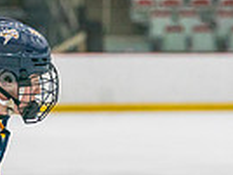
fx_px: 3115
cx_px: -31
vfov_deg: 3.2
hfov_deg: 4.3
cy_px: 261
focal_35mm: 462
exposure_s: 1/1250
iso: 3200
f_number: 2.8
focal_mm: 96
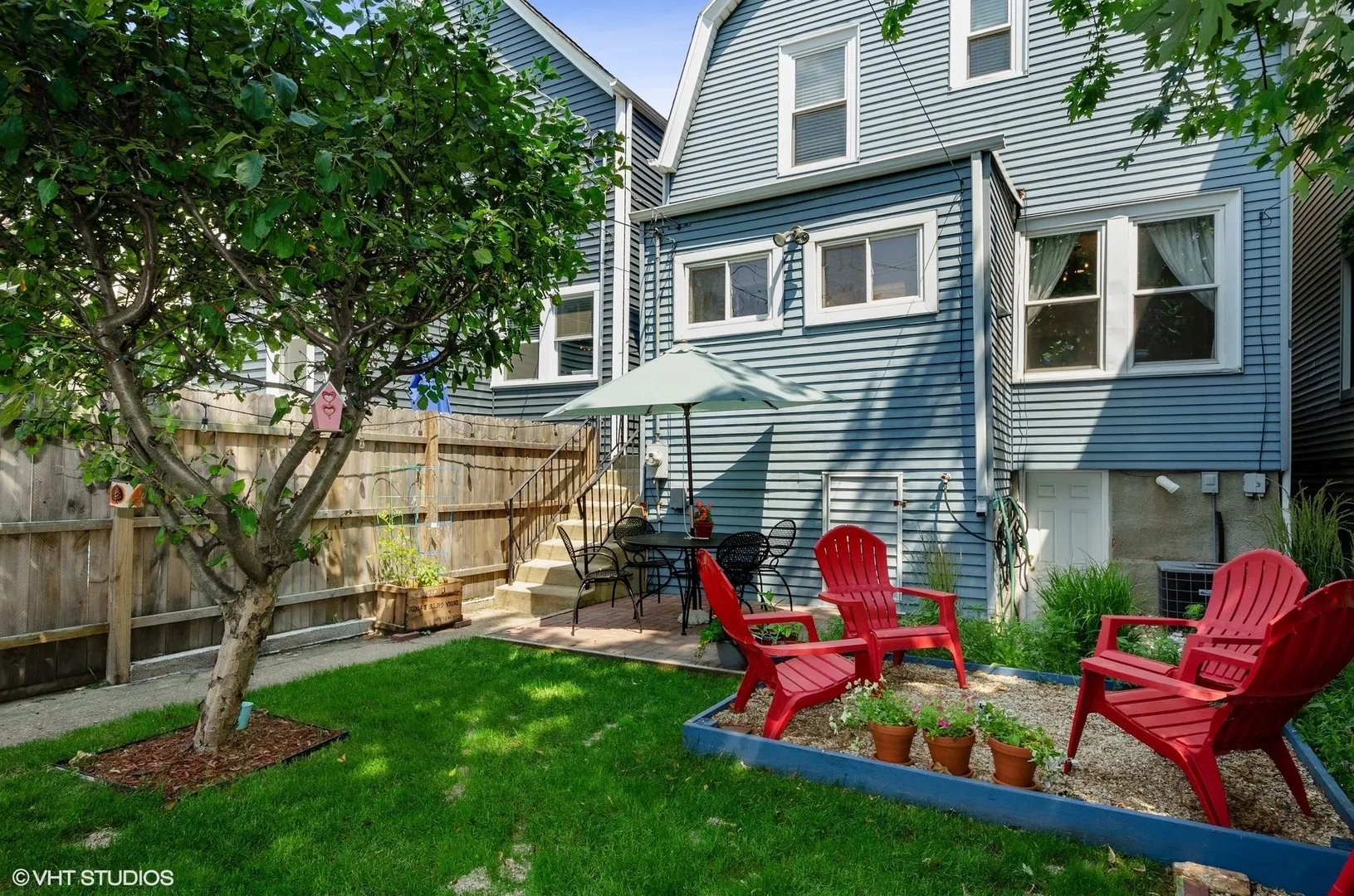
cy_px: 448
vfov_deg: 67.1
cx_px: 677
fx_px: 676
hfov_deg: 90.1
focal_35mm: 18
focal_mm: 12
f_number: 8
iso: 200
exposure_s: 1/200
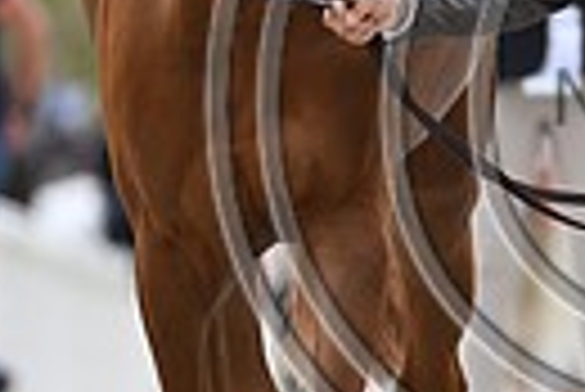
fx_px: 28957
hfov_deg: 1.2
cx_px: 621
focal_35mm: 1780
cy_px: 38
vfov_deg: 0.8
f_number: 5.6
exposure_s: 1/1600
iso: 500
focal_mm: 400
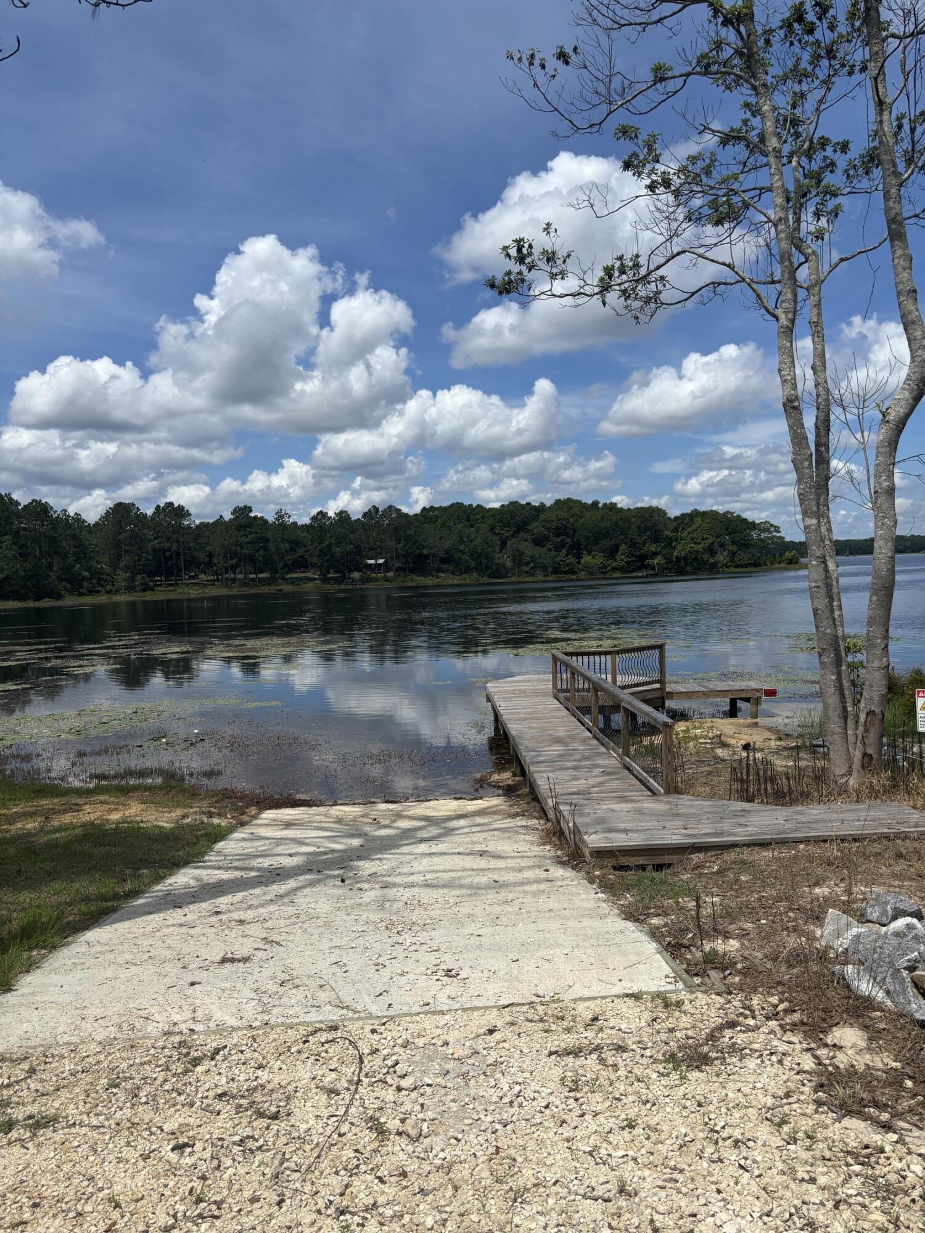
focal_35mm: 26
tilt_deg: -2.4
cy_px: 616
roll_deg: +2.5
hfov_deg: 53.1
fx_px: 926
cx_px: 462
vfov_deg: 67.3
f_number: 1.6
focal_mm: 5.96
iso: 50
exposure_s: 1/7194
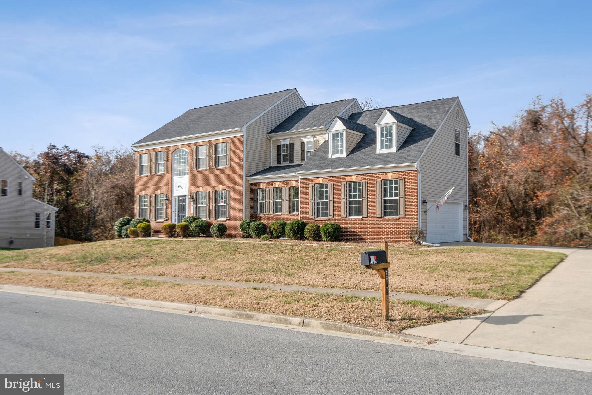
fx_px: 493
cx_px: 296
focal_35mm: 30
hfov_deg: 61.9
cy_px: 198
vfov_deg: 43.6
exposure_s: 1/500
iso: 200
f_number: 8
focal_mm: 30
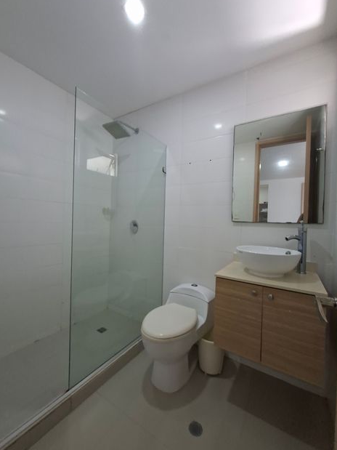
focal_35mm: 14
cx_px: 168
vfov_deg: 102.1
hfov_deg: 85.7
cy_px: 221
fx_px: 182
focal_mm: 1.74
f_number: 2.2
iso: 200
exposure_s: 1/24
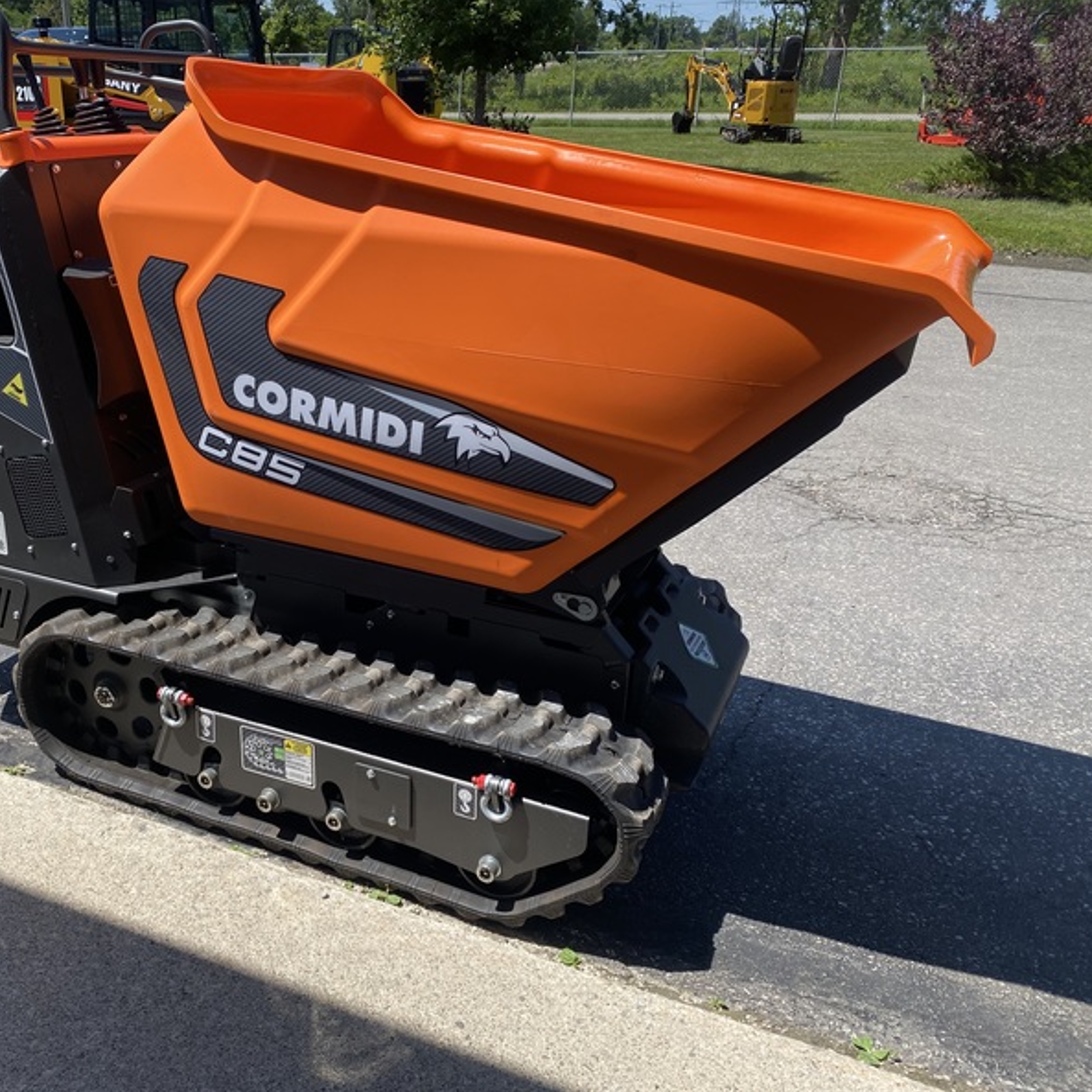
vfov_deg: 52.5
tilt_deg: -24.2
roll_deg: -0.3
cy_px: 549
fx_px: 1106
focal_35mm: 31
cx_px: 378
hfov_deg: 51.7
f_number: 1.8
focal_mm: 4.25
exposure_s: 1/1629
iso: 32
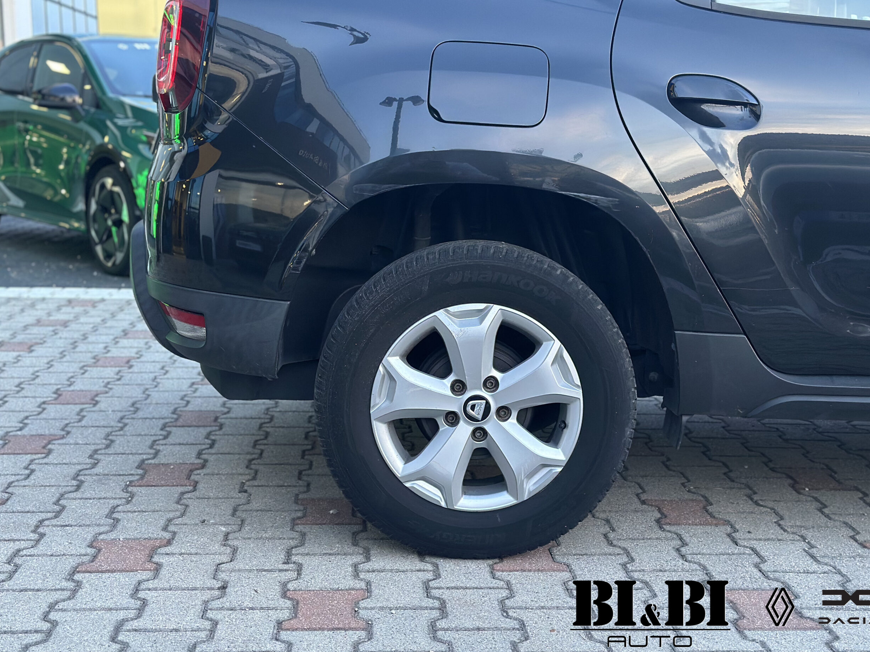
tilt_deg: -9.4
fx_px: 1257
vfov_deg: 29.1
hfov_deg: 38.2
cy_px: 325
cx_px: 448
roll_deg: -0.3
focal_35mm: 50
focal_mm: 6.86
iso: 320
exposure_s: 1/60
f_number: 1.78
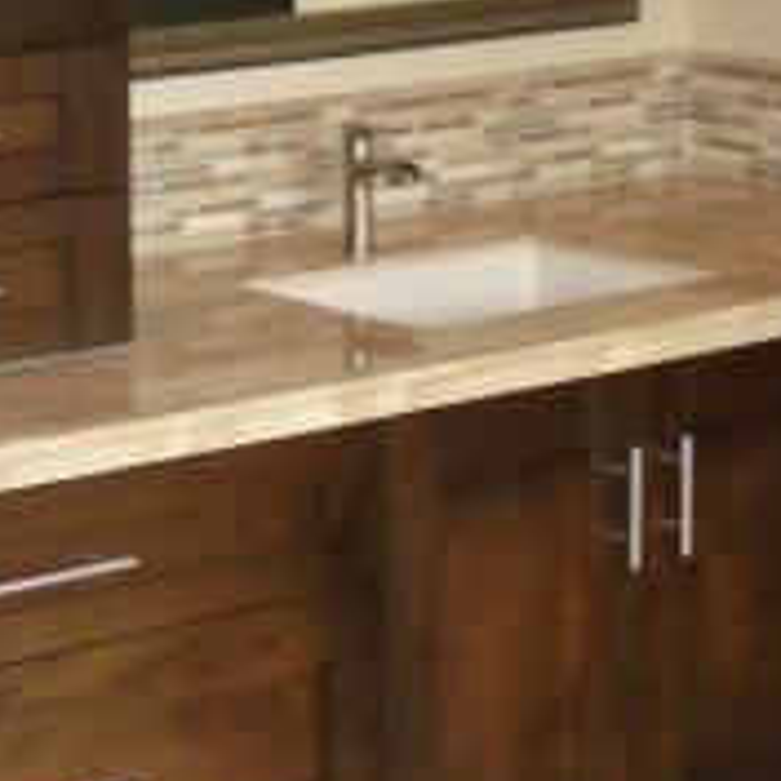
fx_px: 3114
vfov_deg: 14.1
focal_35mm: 122
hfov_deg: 13.8
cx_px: -226
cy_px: -13
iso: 320
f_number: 4.2
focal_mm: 6.9
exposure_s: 1/50
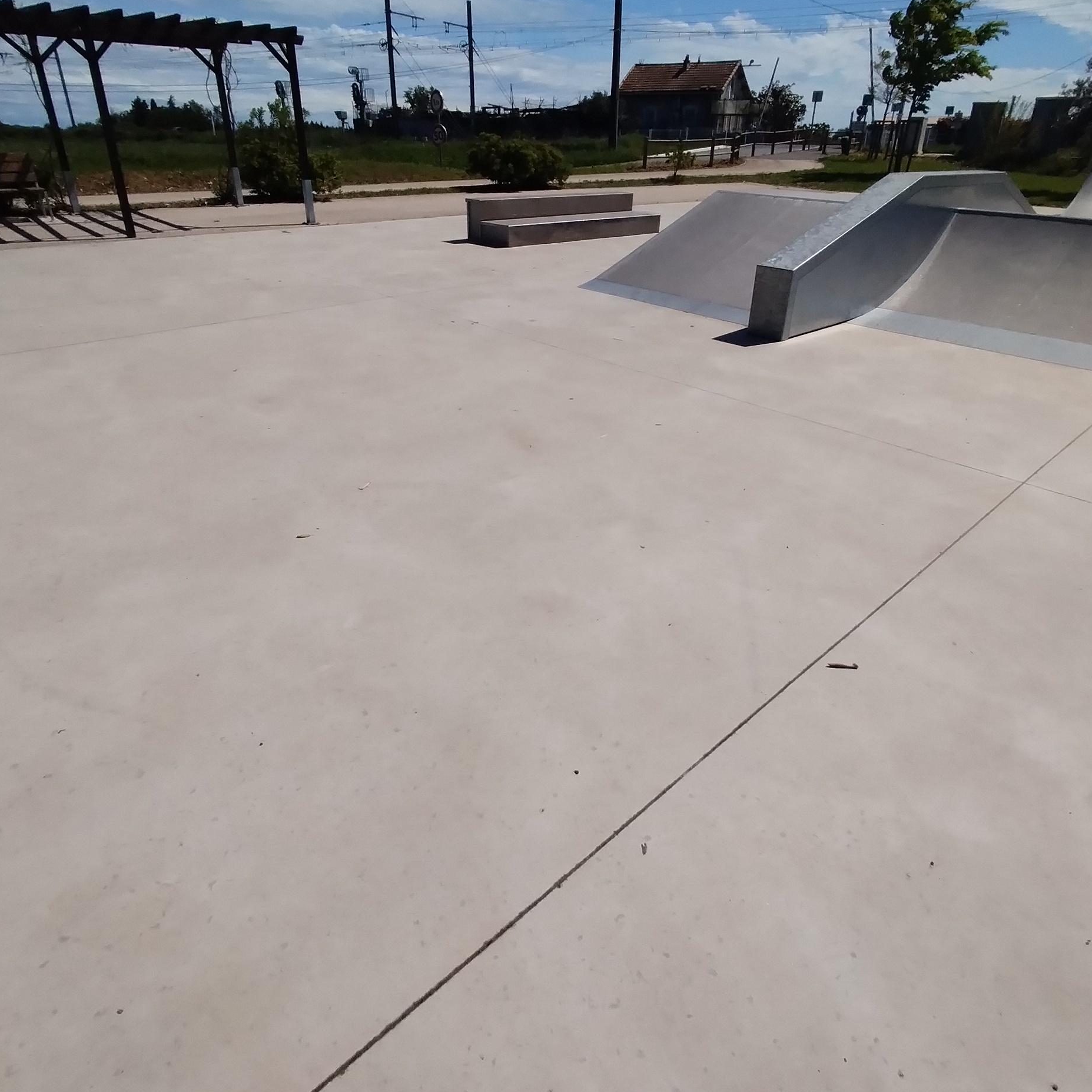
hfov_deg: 72.1
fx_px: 749
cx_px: 550
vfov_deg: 72.0
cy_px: 496
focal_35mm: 21
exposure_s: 1/2824
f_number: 2.2
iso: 100
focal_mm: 1.46
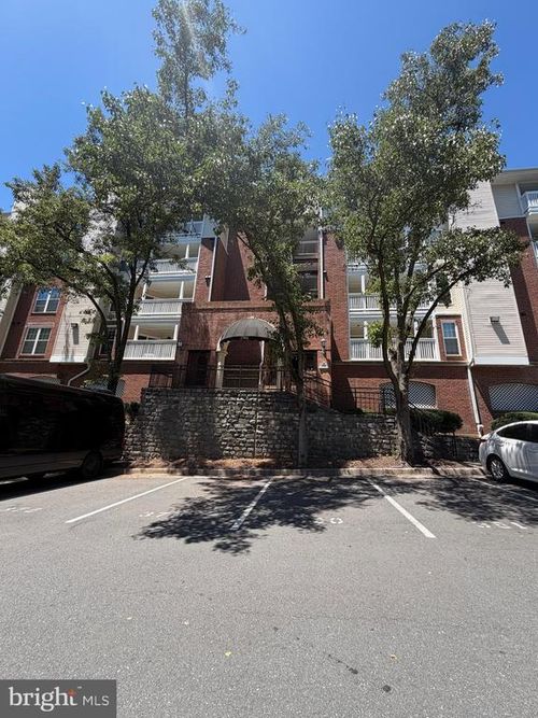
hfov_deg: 85.7
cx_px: 269
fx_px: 290
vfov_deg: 102.1
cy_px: 359
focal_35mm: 14
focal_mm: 2.22
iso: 40
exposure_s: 1/651
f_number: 2.2
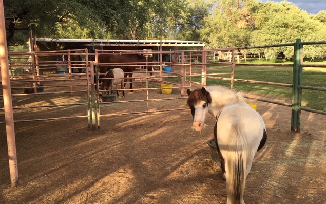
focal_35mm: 31
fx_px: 275
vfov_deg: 40.6
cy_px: 97
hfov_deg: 61.2
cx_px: 162
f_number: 2.2
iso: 25
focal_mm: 4.15
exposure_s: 1/254
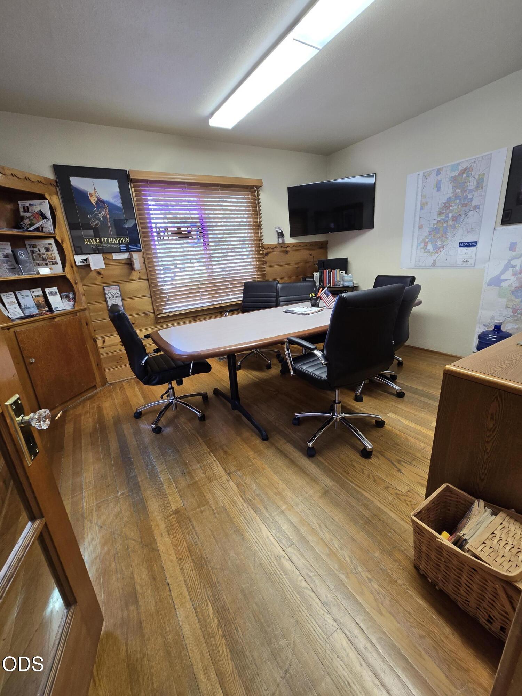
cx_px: 261
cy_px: 348
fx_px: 261
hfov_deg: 89.9
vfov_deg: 106.2
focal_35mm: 13
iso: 125
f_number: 2.2
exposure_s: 1/60
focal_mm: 2.2
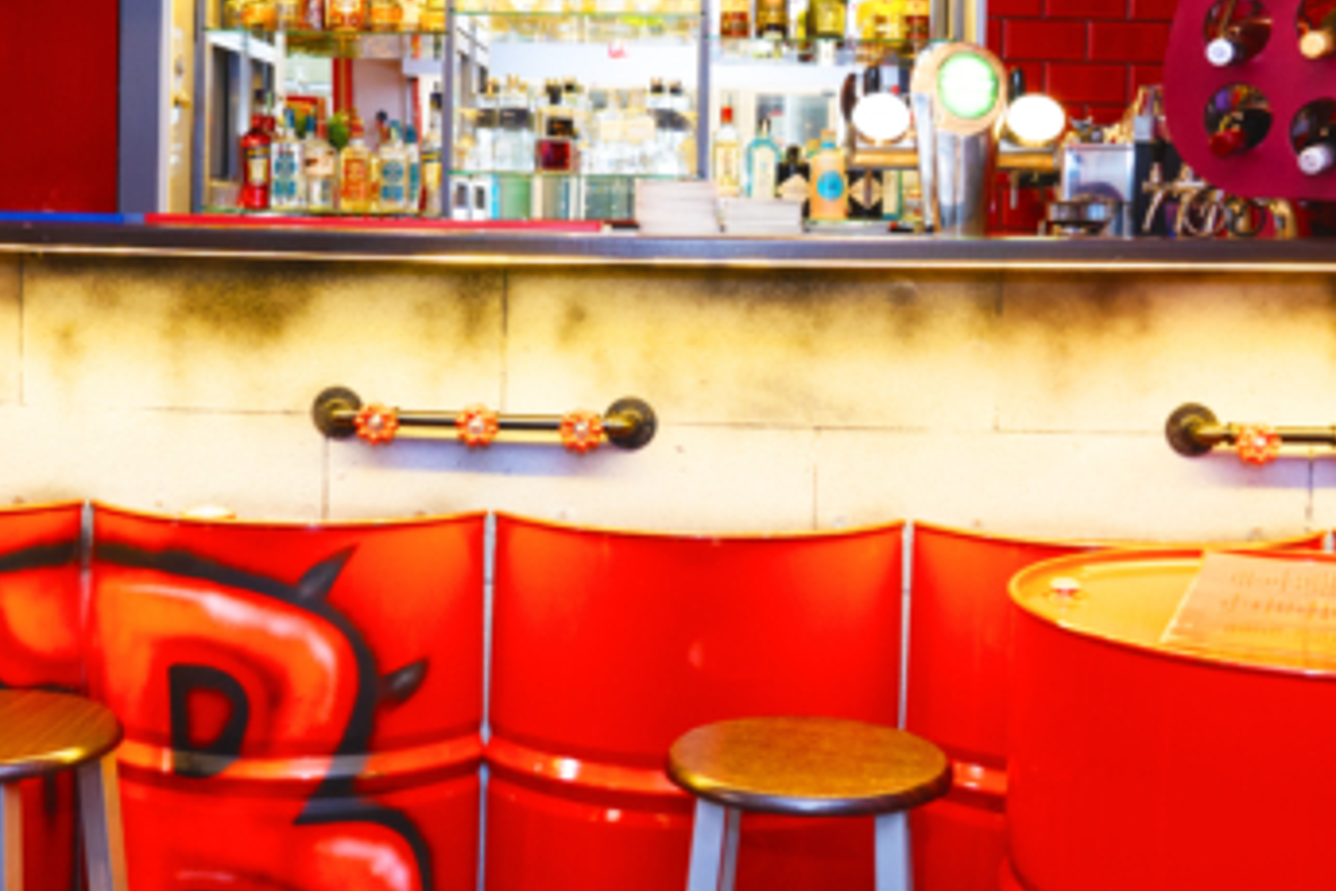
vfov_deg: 27.2
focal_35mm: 49
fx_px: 1818
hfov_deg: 40.3
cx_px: 629
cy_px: 244
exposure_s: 1/40
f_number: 5
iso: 640
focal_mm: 24
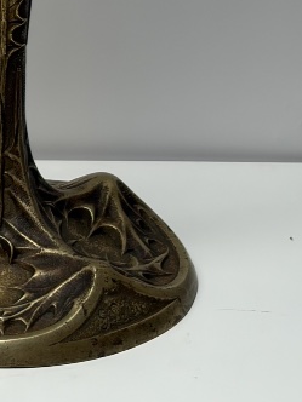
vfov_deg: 10.1
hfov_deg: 7.9
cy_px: -270
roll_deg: -1.1
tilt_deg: -10.5
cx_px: 2
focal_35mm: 188
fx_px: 2187
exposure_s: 1/171
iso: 25
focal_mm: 5.96
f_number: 1.6
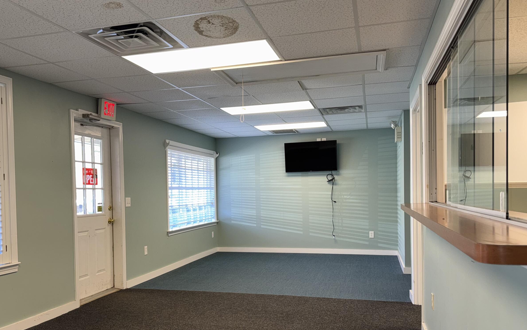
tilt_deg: -0.8
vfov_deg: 39.2
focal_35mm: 32
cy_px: 202
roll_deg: +1.6
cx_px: 233
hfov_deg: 59.5
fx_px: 460
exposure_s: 1/35
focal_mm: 6.76
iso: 64
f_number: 1.78
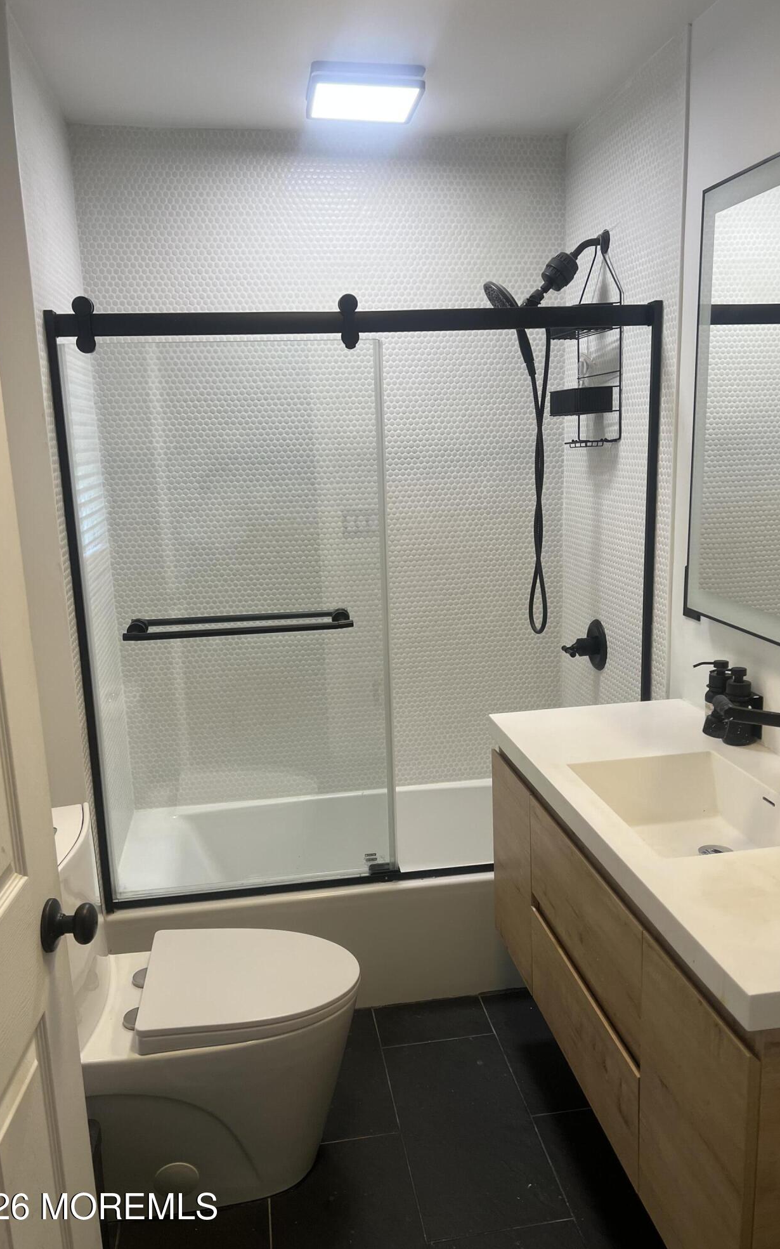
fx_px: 953
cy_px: 631
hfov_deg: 44.5
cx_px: 397
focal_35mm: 28
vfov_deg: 66.5
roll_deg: +1.6
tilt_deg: -12.0
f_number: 1.5
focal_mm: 5.7
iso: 100
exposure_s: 1/120
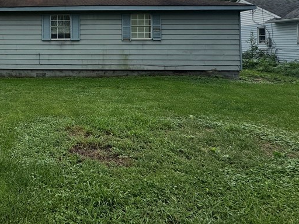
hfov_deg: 55.7
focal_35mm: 28
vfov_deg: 46.1
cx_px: 34
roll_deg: -0.2
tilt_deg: +1.6
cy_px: 33
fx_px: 242
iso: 50
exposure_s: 1/2985
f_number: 2.2
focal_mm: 2.22
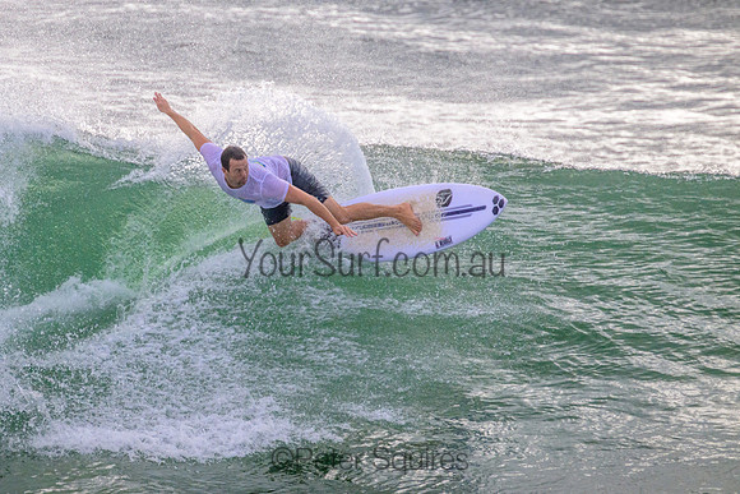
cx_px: 272
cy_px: 182
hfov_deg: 2.0
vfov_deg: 1.4
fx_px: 20804
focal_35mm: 1012
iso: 1400
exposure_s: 1/2000
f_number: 11
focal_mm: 800
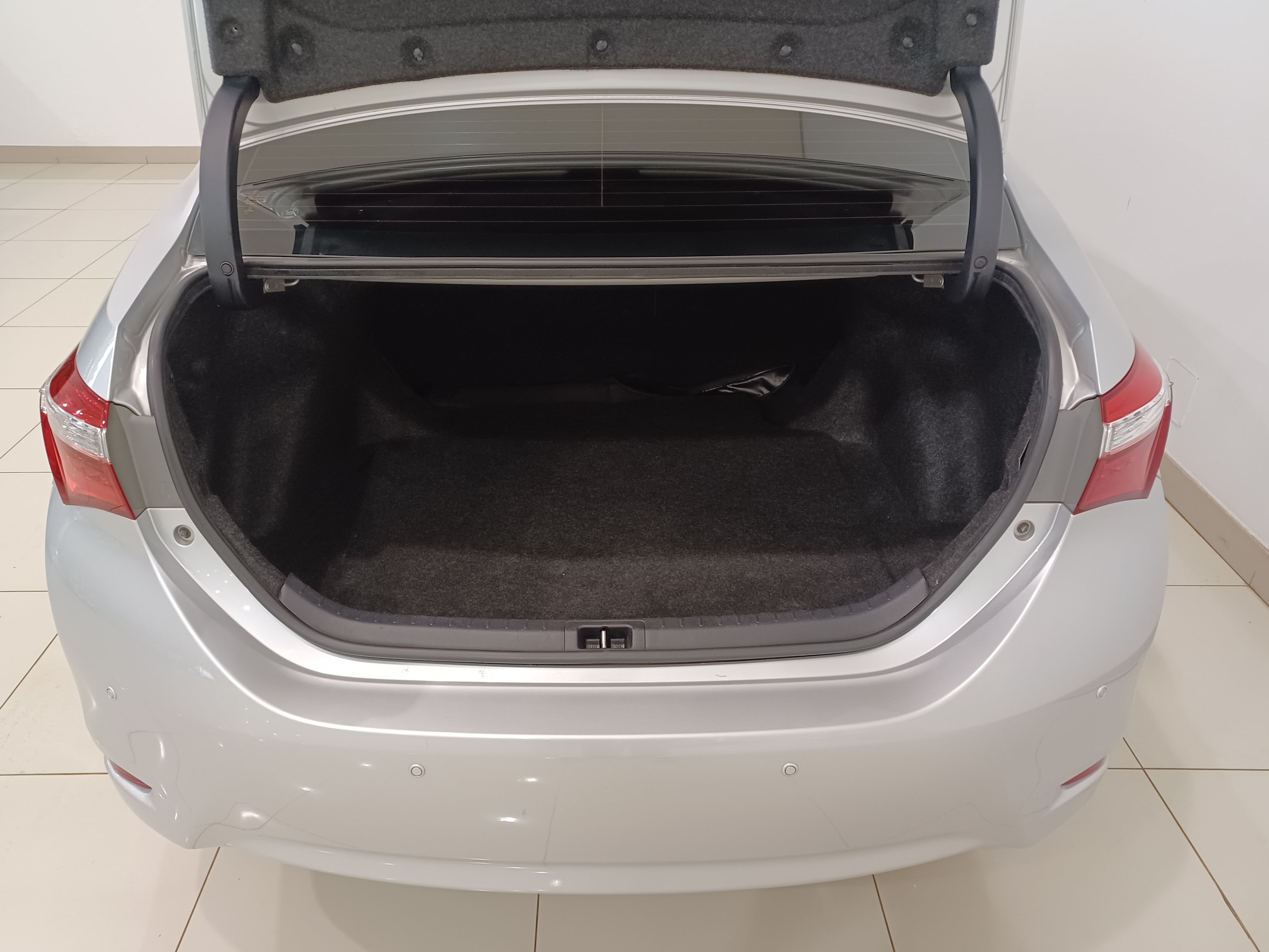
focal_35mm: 26
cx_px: 614
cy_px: 466
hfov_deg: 67.3
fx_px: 953
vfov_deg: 53.1
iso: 320
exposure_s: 1/24
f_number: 1.8
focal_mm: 4.6
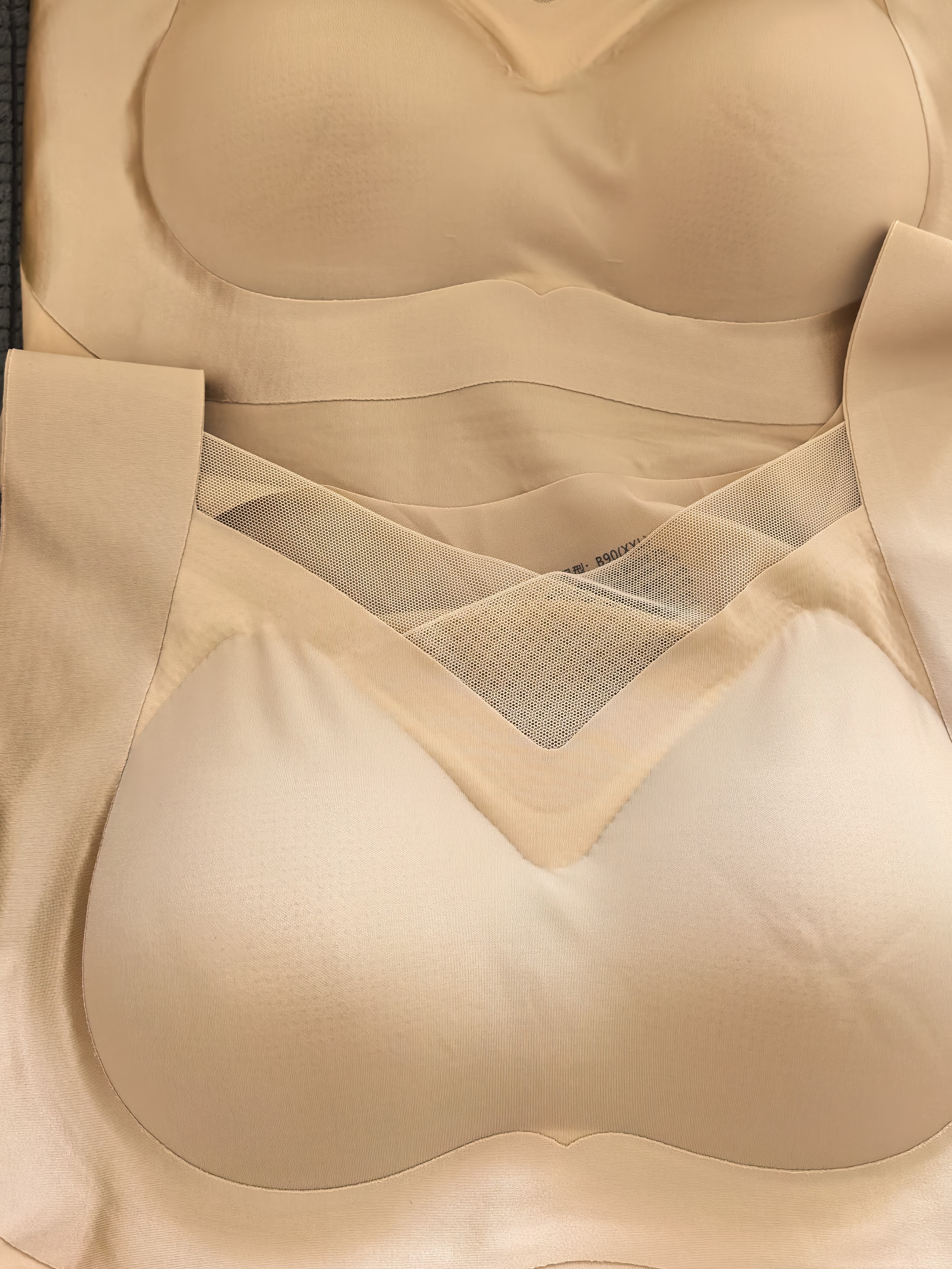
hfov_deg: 45.4
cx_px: 531
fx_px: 1137
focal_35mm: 31
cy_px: 542
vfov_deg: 58.1
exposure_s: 1/100
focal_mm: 8.5
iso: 160
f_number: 2
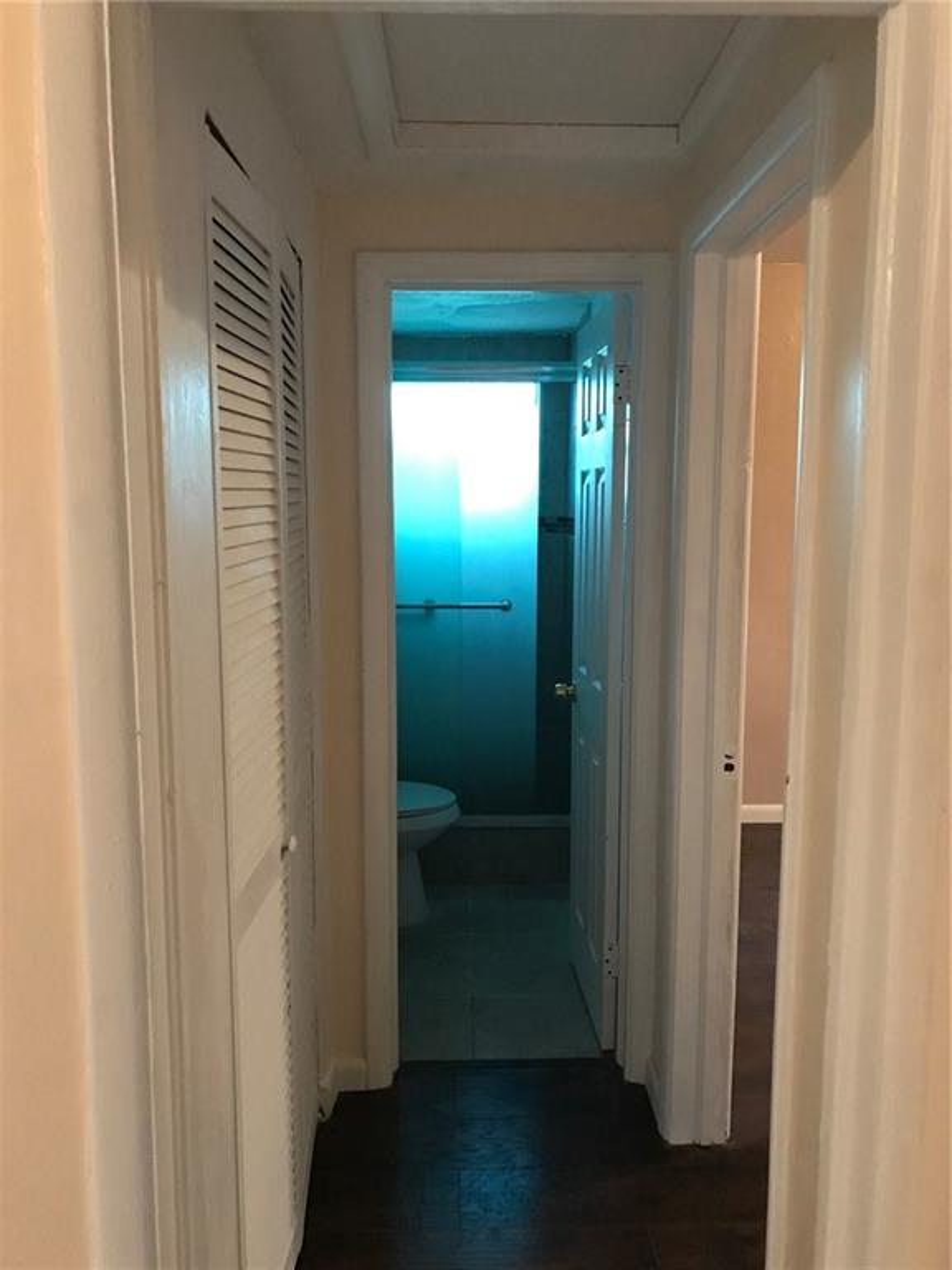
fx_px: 1027
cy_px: 635
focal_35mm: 28
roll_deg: -0.3
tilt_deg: -7.8
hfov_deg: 49.7
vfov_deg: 63.4
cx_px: 476
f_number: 1.8
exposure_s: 1/15
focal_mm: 3.99
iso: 100
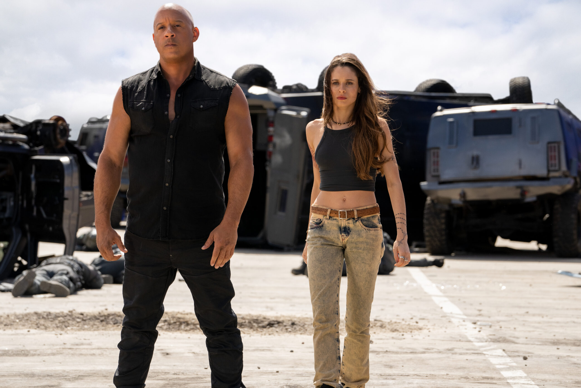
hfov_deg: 12.7
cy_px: 194
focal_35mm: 162
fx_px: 2614
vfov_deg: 8.5
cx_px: 290
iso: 800
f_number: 8
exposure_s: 1/2000
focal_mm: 162
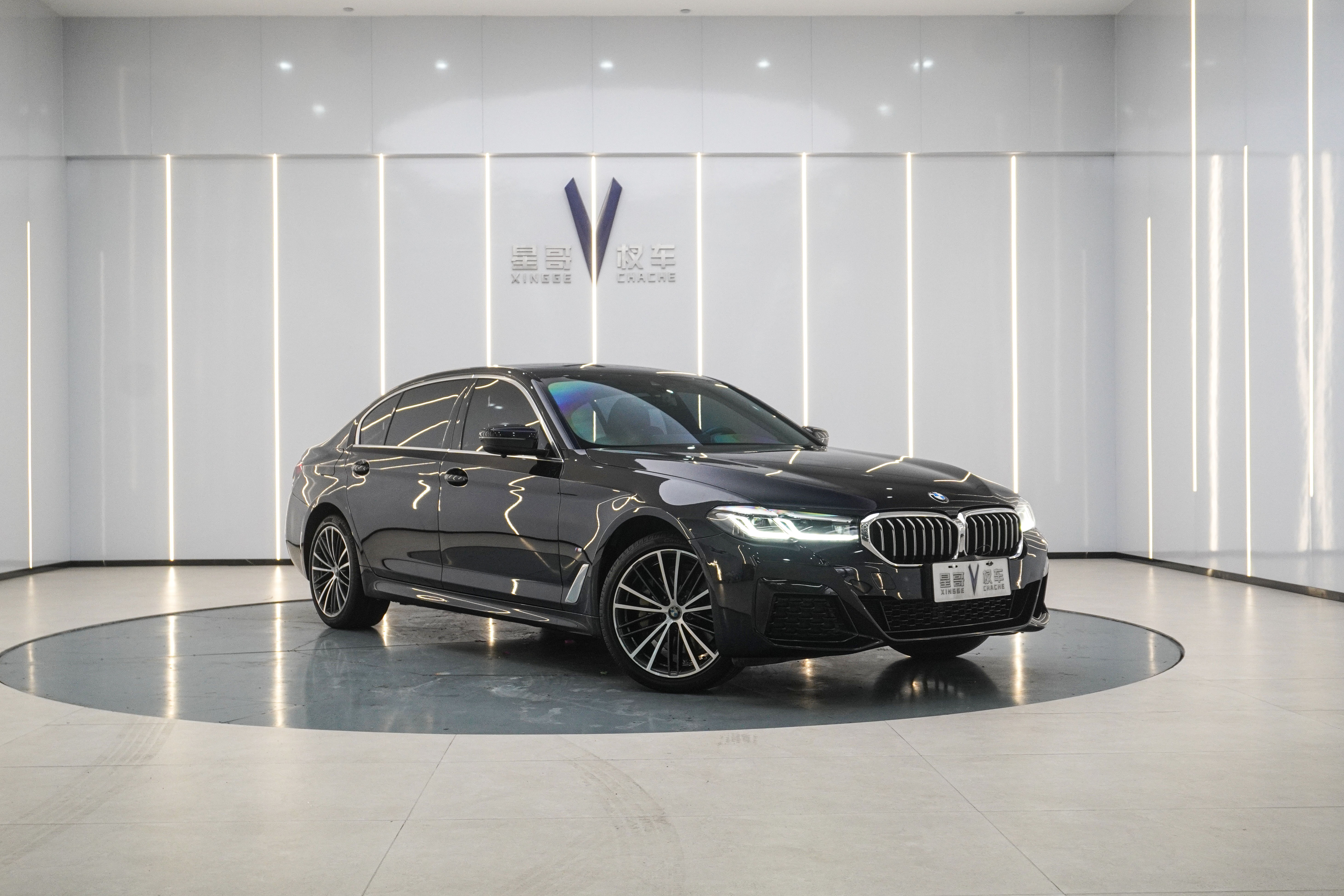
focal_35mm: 40
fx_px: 1493
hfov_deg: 48.5
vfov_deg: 33.4
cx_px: 658
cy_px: 459
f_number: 6.3
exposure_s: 1/80
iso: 1000
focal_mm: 26
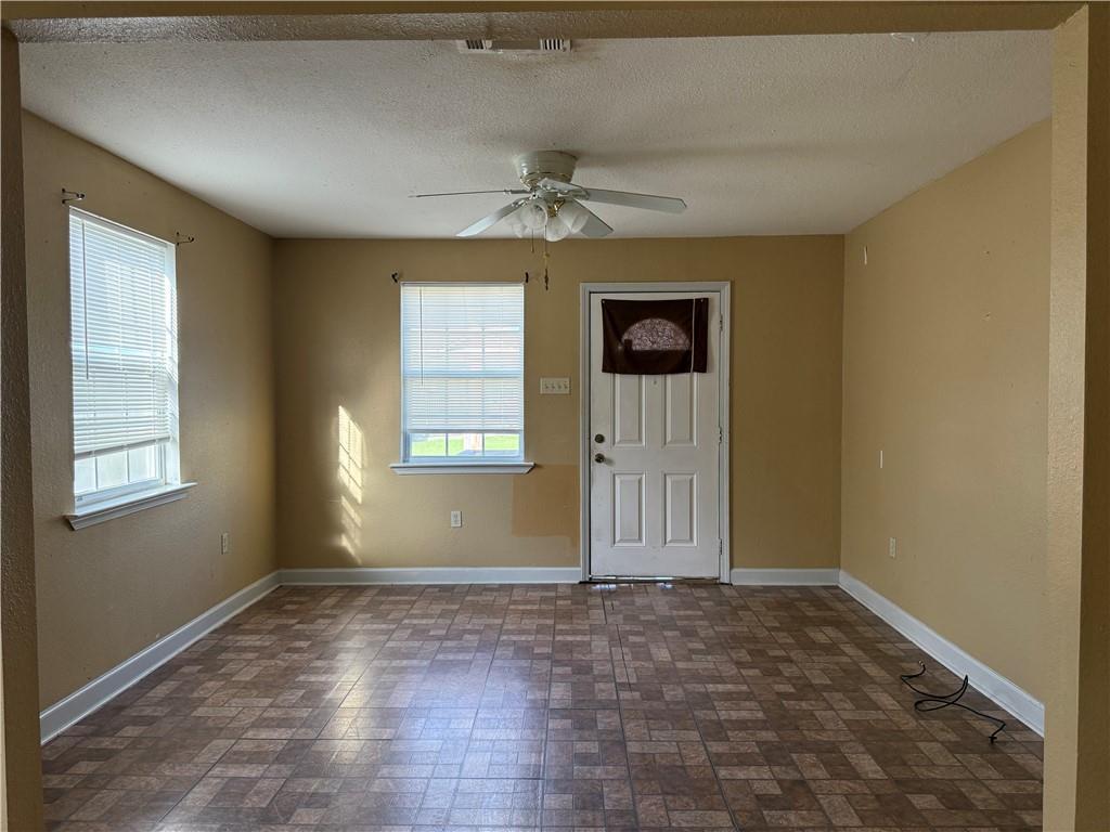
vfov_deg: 56.8
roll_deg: +0.0
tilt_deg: -1.3
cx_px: 555
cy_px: 416
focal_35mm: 24
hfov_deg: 71.6
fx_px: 770
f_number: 1.78
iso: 200
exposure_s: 1/157
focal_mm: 6.76
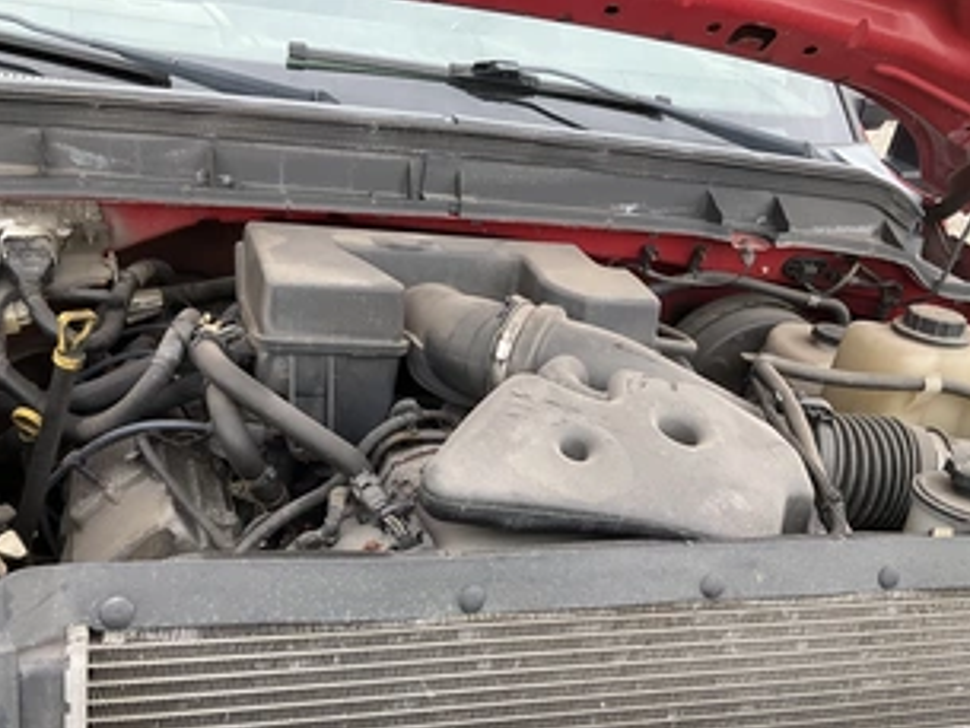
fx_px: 1065
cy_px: 474
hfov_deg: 48.9
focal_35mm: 38
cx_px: 445
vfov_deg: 37.4
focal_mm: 3
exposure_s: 1/126
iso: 16
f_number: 1.8
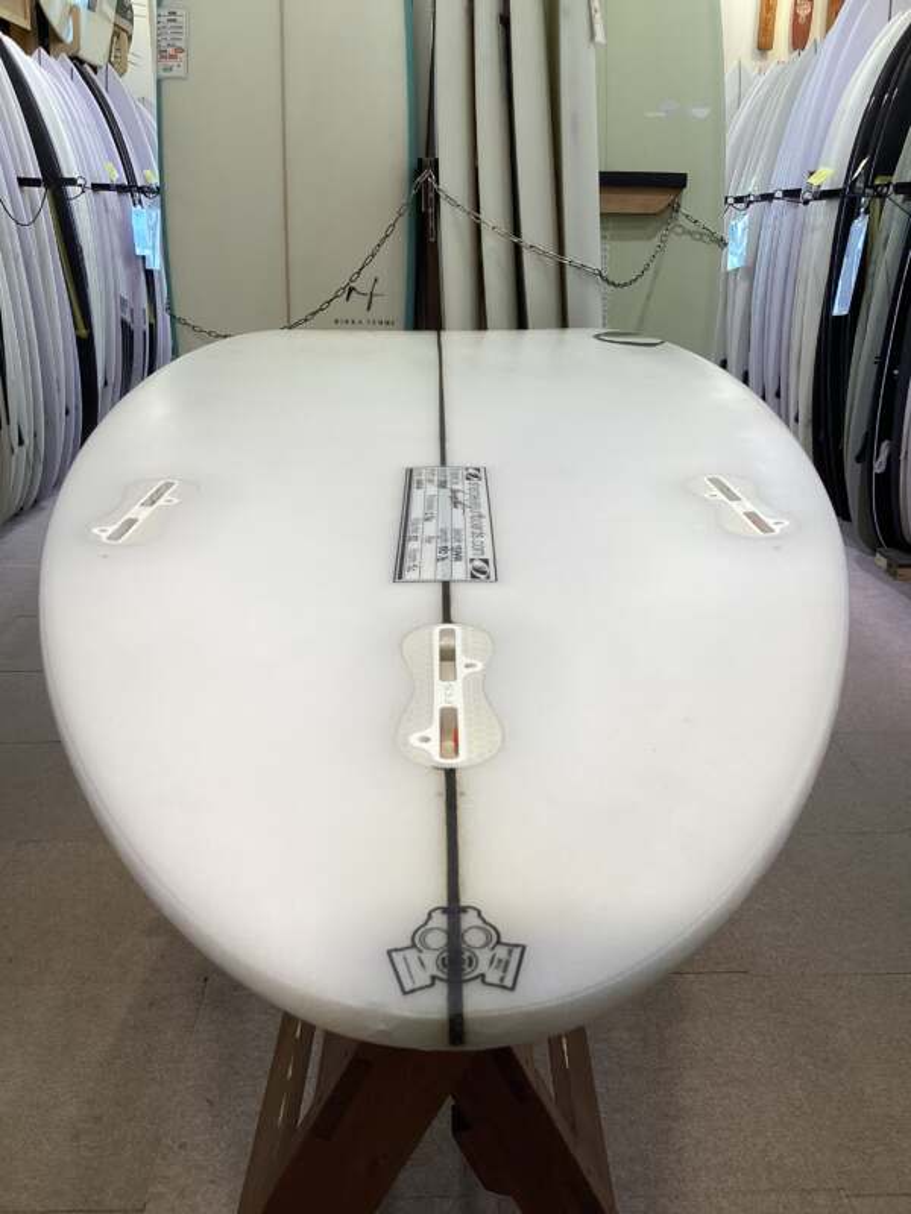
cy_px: 607
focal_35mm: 31
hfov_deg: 45.4
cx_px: 456
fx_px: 1088
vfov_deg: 58.4
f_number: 2.4
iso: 80
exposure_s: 1/100
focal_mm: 3.3
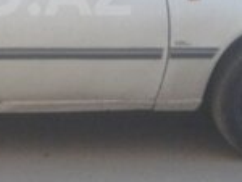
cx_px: -34
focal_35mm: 145
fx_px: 1015
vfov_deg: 10.2
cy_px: -9
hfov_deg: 13.3
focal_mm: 4.12
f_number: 2.4
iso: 50
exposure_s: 1/287
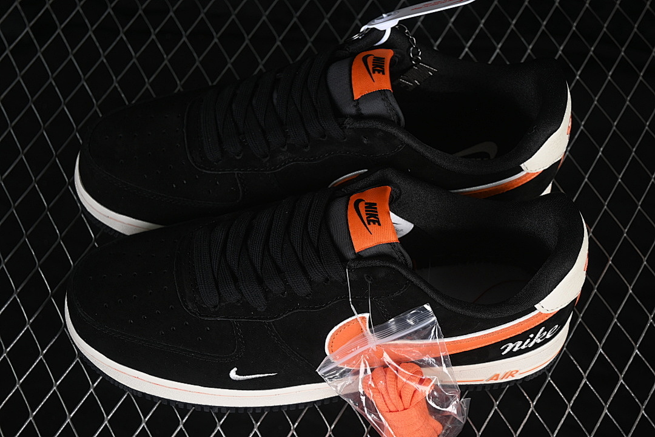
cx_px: 328
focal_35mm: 75
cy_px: 218
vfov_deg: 18.2
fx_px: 1364
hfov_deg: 27.0
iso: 160
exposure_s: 1/50
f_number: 6.3
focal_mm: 50
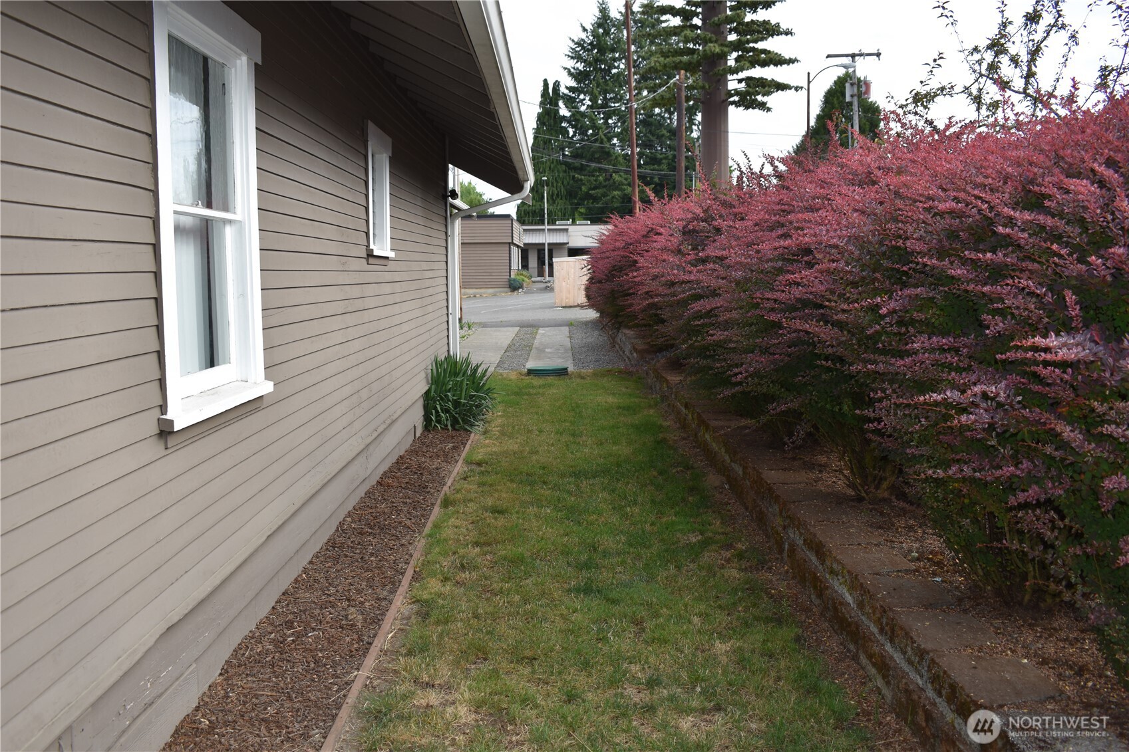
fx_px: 941
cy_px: 376
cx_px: 564
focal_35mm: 30
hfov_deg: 61.9
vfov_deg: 43.6
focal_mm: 20
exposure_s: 1/200
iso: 100
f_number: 5
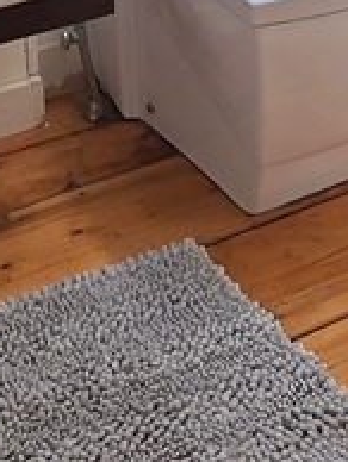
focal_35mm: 91
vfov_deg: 18.1
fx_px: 1217
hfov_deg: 16.2
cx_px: 236
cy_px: -307
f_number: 1.8
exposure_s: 1/303
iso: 40
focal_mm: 5.54
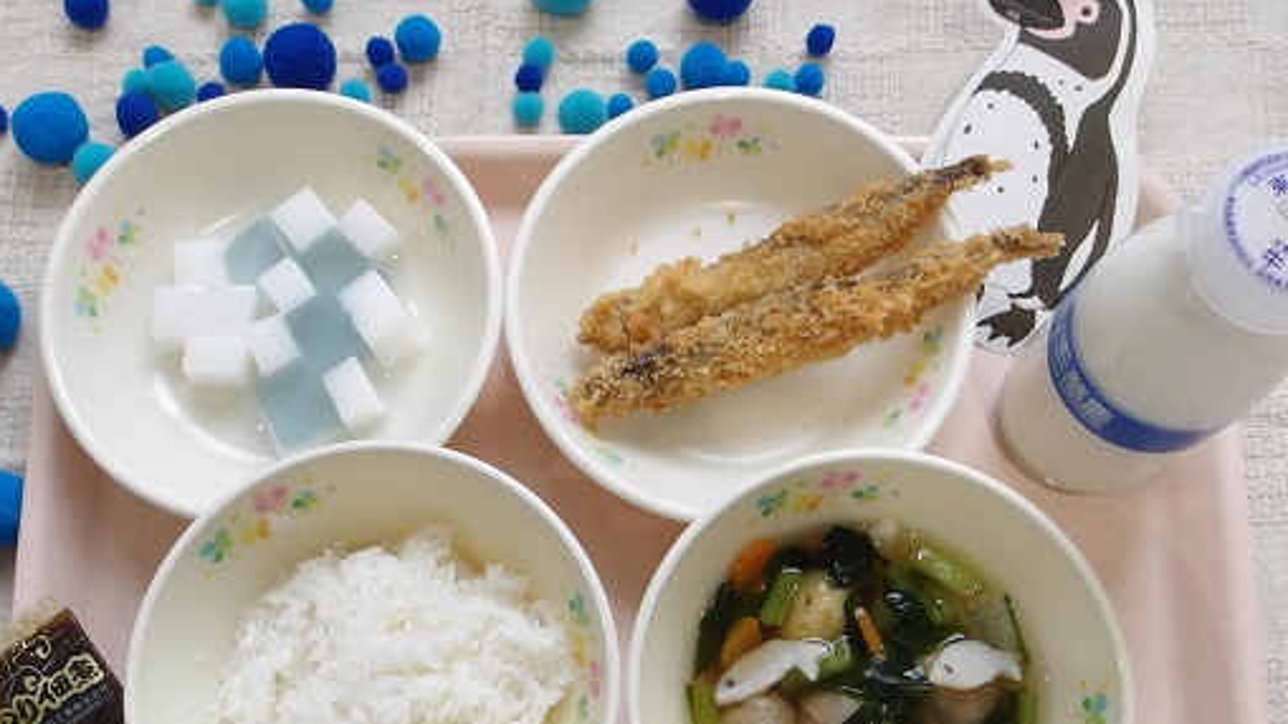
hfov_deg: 53.9
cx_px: 579
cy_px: 559
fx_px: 1263
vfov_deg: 31.3
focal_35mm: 37
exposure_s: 1/60
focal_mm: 4.9
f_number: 3
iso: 149
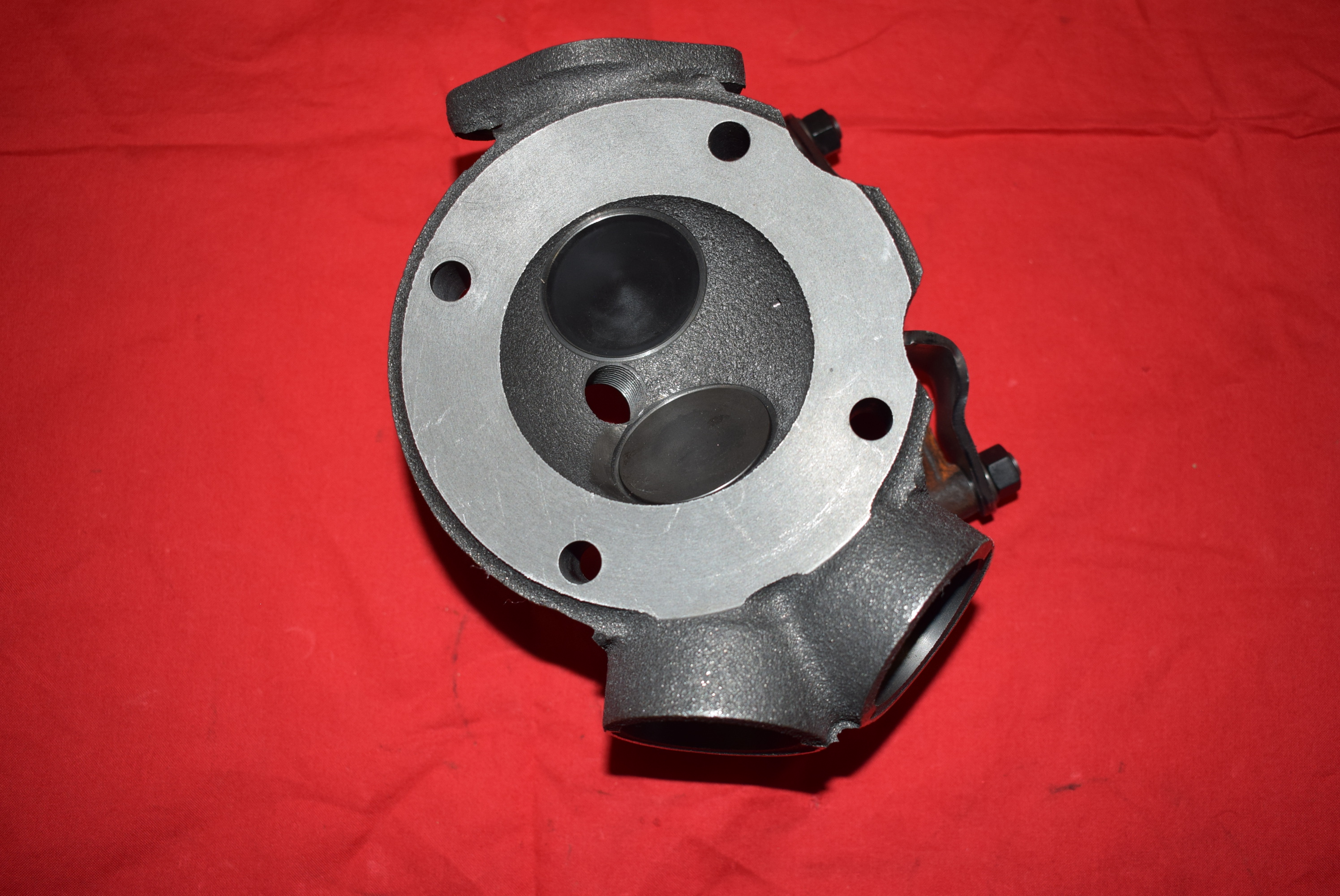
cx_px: 670
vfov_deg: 36.9
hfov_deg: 53.1
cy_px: 448
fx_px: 1341
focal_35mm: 36
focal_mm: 24
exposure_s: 1/200
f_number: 5
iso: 400
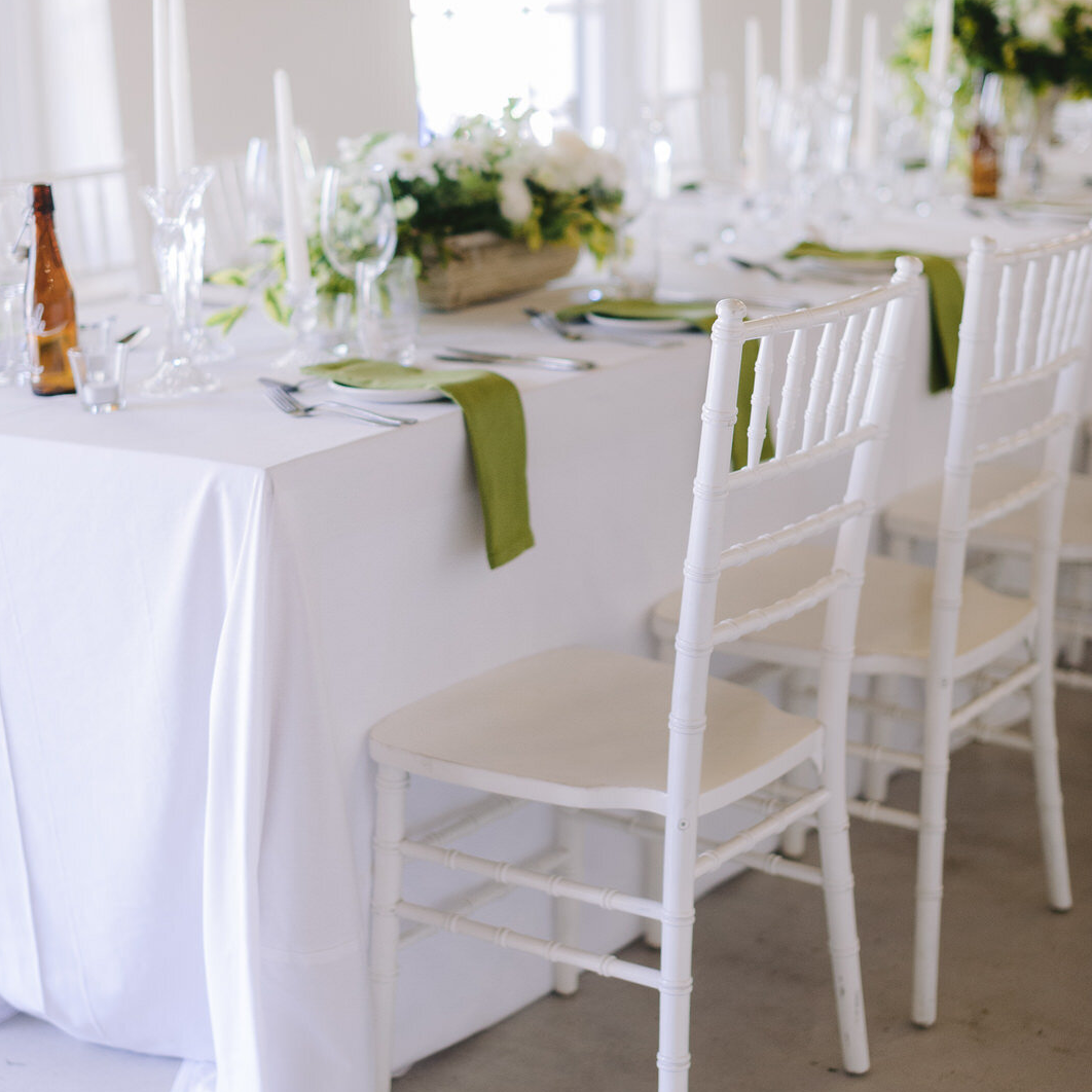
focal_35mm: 64
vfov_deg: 26.9
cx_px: 545
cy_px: 521
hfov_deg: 26.9
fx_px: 2284
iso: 640
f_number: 2
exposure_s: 1/125
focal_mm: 50
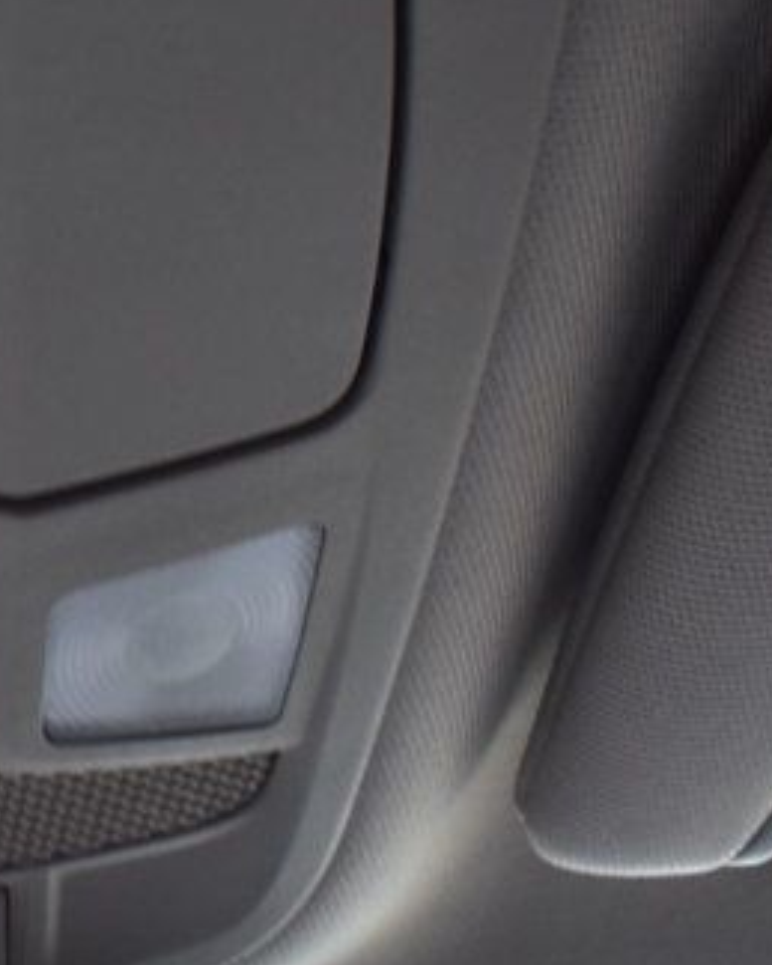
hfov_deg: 17.7
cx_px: -283
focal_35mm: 80
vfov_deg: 23.9
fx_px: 2286
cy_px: 468
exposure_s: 1/20
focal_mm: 18
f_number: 6.3
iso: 400
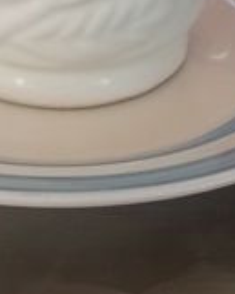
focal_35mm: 163
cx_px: 93
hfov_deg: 9.5
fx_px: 1416
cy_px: -117
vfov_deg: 11.4
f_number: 4.7
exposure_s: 1/60
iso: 200
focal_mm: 7.9
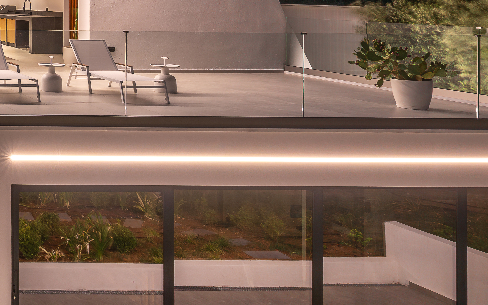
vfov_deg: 24.0
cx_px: -176
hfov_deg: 29.9
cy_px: -13
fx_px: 678
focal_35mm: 51
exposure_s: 5
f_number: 13
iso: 100
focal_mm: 18
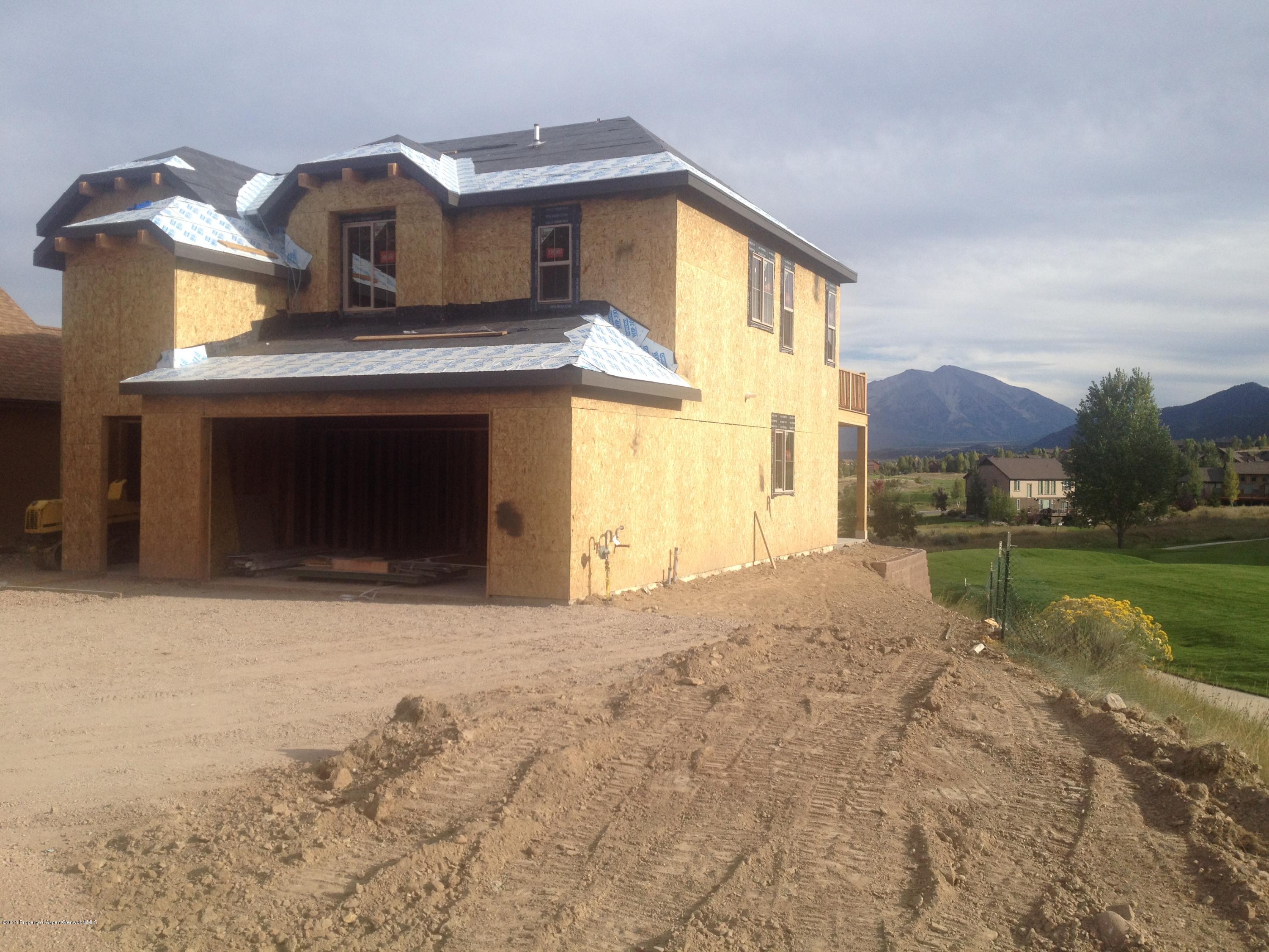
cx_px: 634
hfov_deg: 52.6
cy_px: 476
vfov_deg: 40.7
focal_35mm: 35
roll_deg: -0.6
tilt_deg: -2.6
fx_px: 1283
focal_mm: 4.28
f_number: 2.4
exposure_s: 1/1453
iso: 50
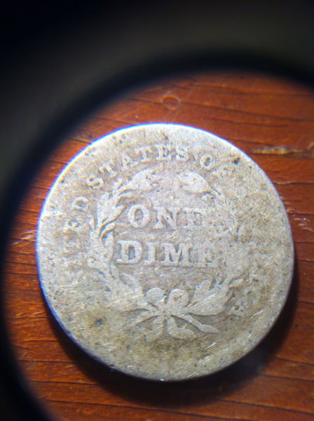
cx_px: 157
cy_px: 210
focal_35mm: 35
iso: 80
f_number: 2.8
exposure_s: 1/30
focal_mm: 3.85
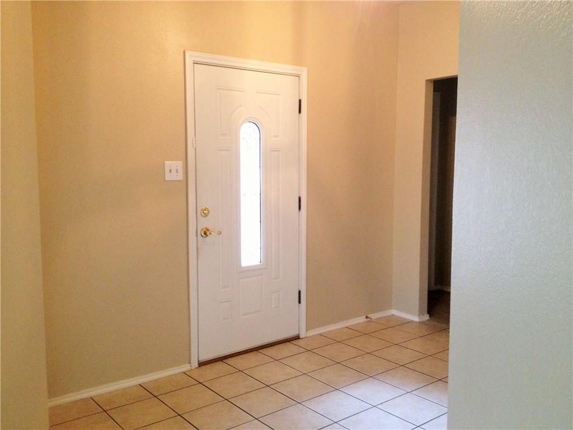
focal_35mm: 35
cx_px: 286
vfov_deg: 40.7
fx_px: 579
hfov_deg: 52.6
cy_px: 215
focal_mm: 4.28
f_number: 2.4
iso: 200
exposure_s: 1/20
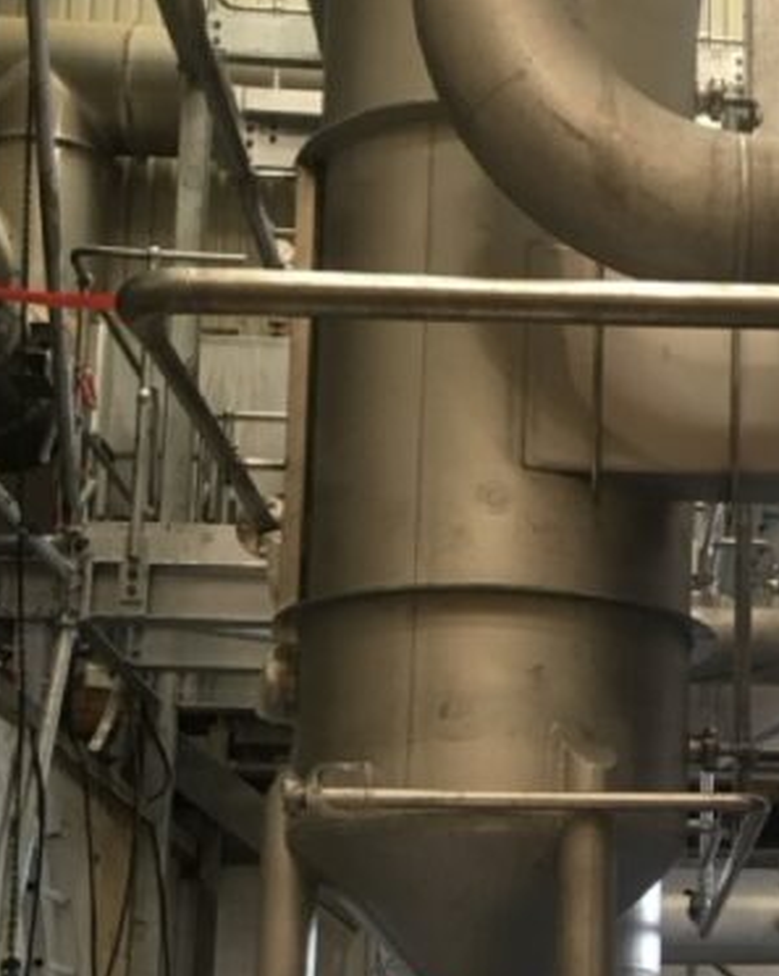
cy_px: 711
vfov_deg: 24.2
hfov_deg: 18.8
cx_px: 889
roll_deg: +0.6
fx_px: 2251
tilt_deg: +12.8
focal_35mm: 78
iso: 50
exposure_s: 1/17
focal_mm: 4.15
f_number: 2.2
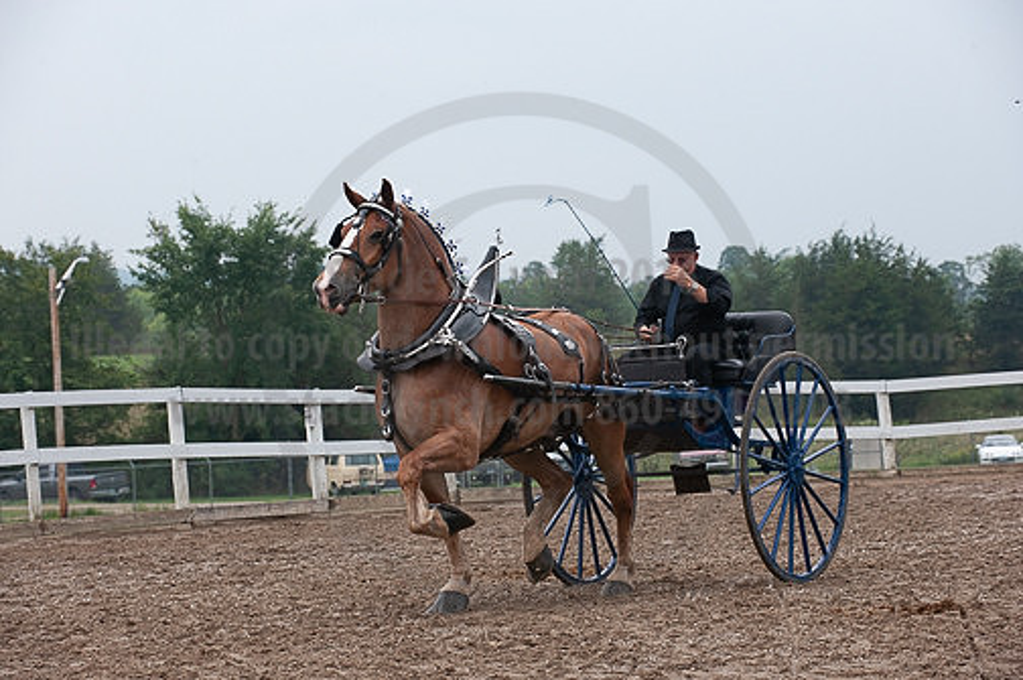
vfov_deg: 10.1
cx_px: 512
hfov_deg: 15.2
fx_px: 3832
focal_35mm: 135
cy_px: 340
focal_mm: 135
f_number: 5.6
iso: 1400
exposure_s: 1/1000
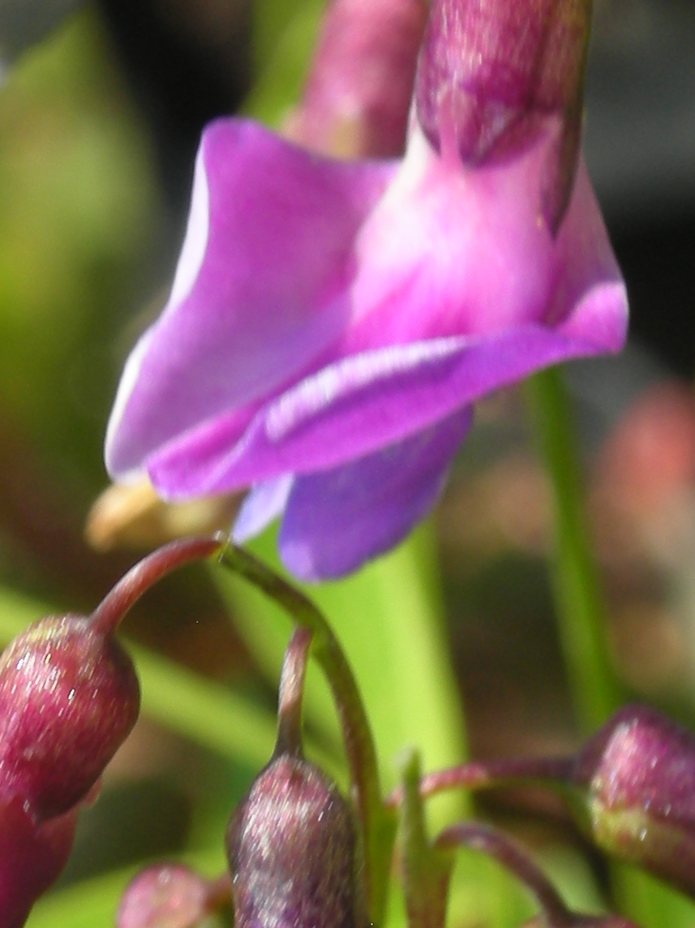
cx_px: 351
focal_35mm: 304
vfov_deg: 6.5
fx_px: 8143
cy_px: 951
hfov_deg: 4.9
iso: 50
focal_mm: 17.4
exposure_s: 1/145
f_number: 5.4
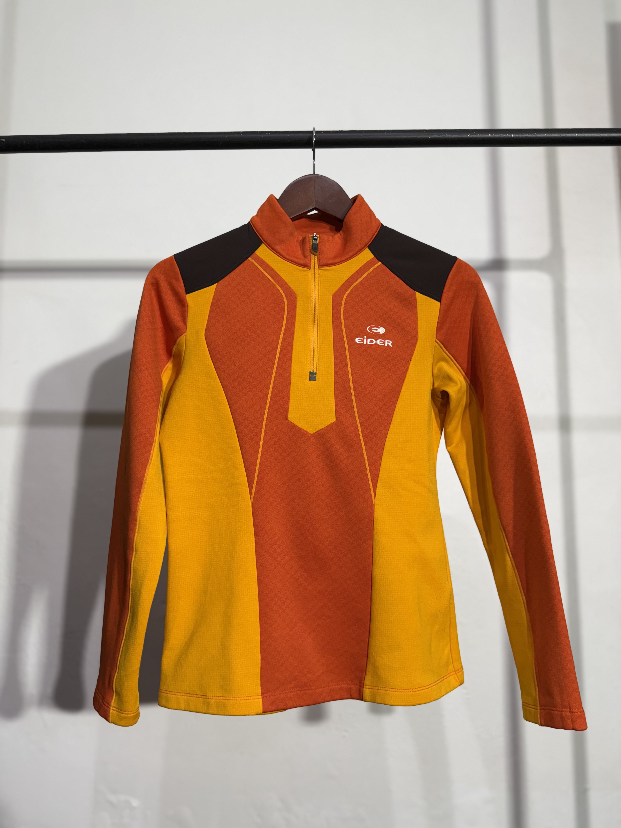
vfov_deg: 71.6
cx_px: 310
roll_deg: +0.4
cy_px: 414
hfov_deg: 56.8
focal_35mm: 24
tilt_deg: +5.9
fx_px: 574
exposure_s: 1/100
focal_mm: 6.76
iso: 100
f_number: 1.78
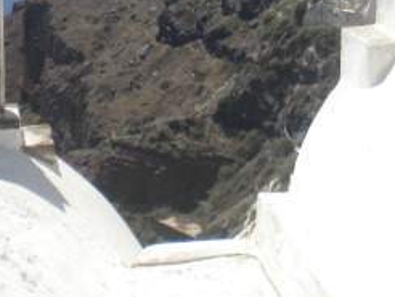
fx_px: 1039
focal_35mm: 91
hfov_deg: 21.4
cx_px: 271
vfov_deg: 15.6
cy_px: -66
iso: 80
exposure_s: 1/992
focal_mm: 6.3
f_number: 4.6
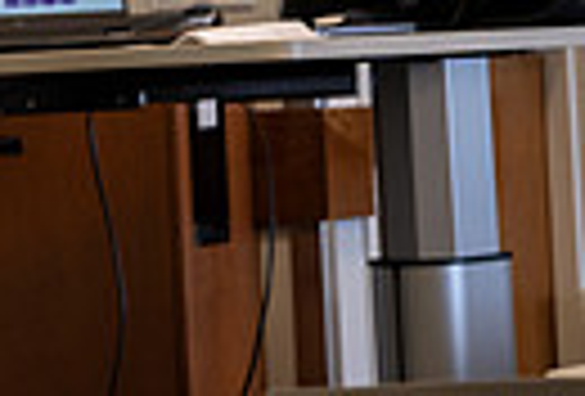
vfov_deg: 4.2
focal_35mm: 327
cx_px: -455
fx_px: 5339
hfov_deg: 6.2
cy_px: -268
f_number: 2.8
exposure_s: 1/200
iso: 800
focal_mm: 70
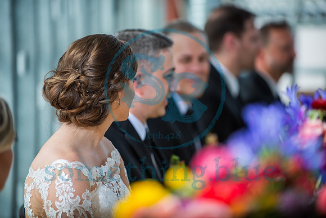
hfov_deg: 10.3
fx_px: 1811
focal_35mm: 200
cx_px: 163
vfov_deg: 6.9
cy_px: 109
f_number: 2.8
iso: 200
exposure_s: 1/250
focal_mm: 200
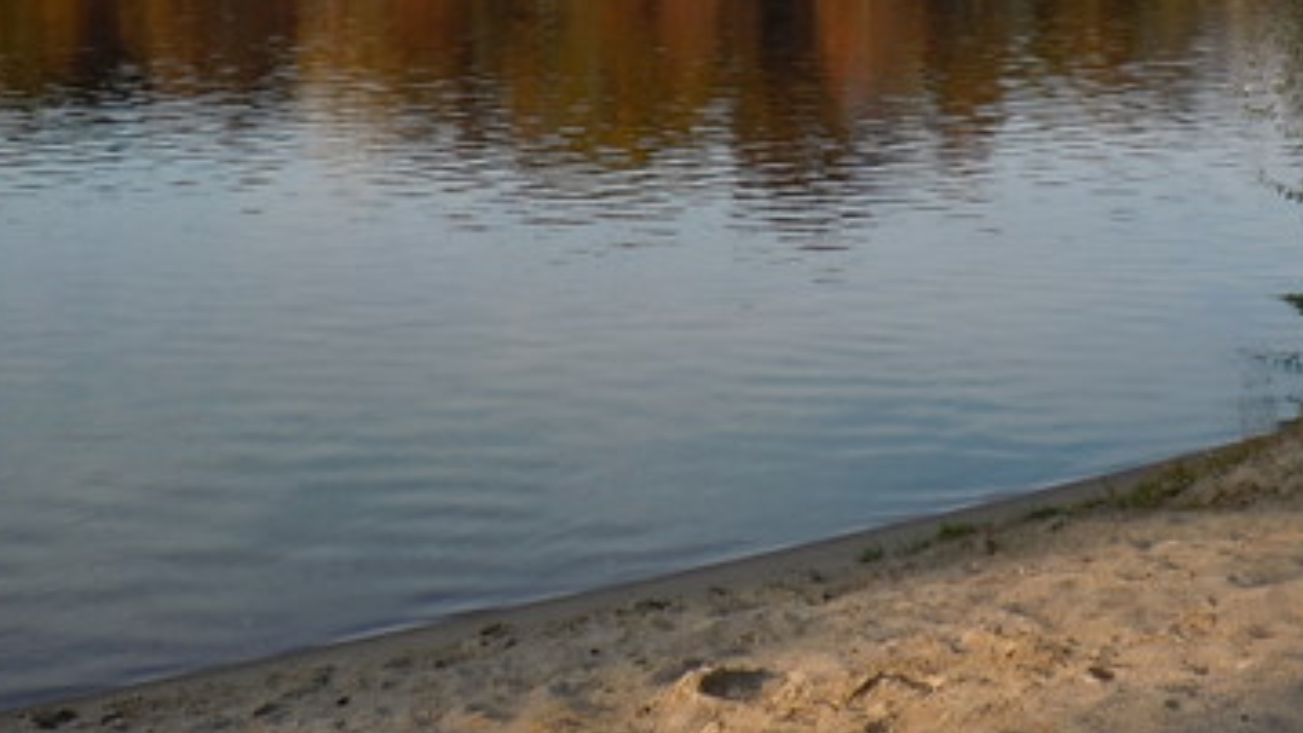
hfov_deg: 31.0
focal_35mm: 68
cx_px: 646
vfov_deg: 17.2
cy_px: -62
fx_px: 2350
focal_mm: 5
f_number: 3.7
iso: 100
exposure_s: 1/400
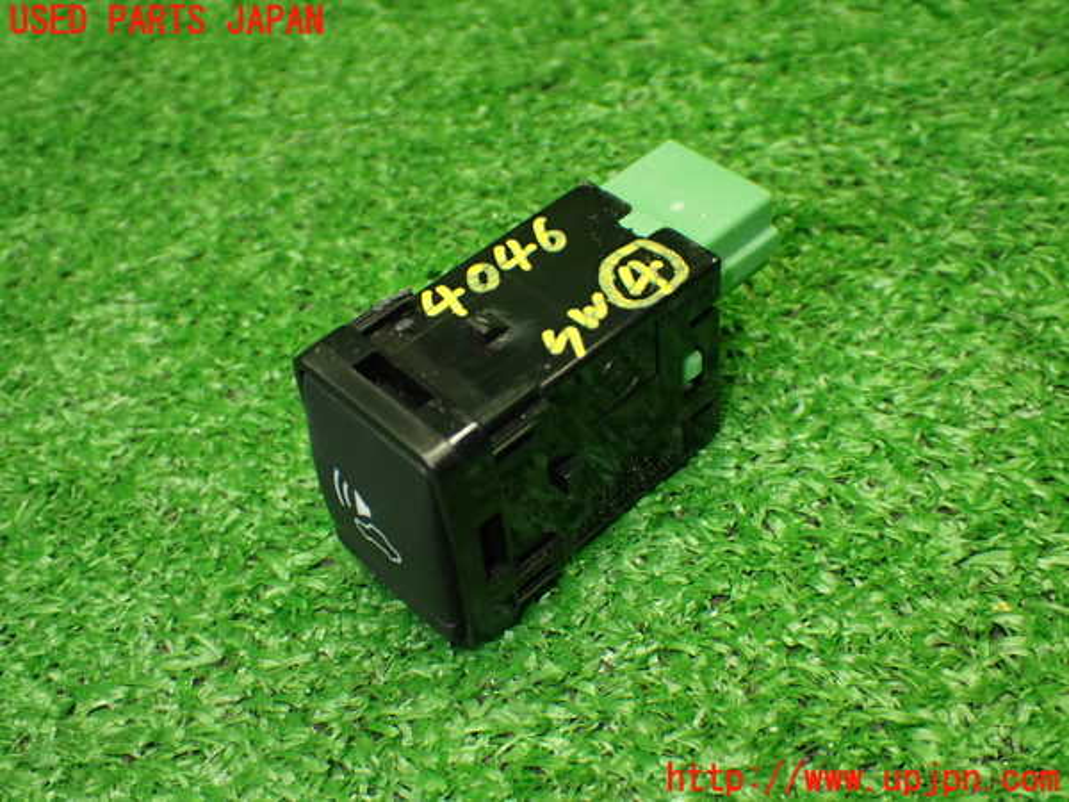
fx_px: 1359
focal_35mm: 44
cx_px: 534
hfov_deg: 42.9
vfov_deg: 32.9
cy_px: 401
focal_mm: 7.84
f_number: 2.9
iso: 800
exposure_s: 1/125
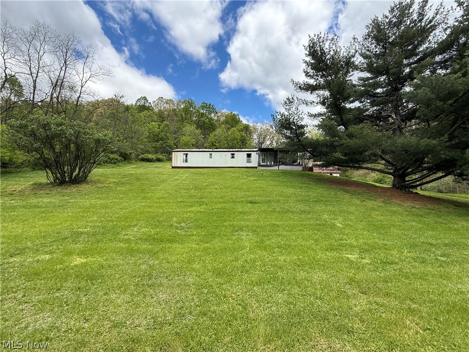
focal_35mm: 14
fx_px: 190
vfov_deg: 85.7
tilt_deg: +6.2
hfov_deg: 102.1
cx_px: 234
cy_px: 176
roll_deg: +0.7
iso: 64
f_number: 2.2
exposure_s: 1/717
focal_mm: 2.22
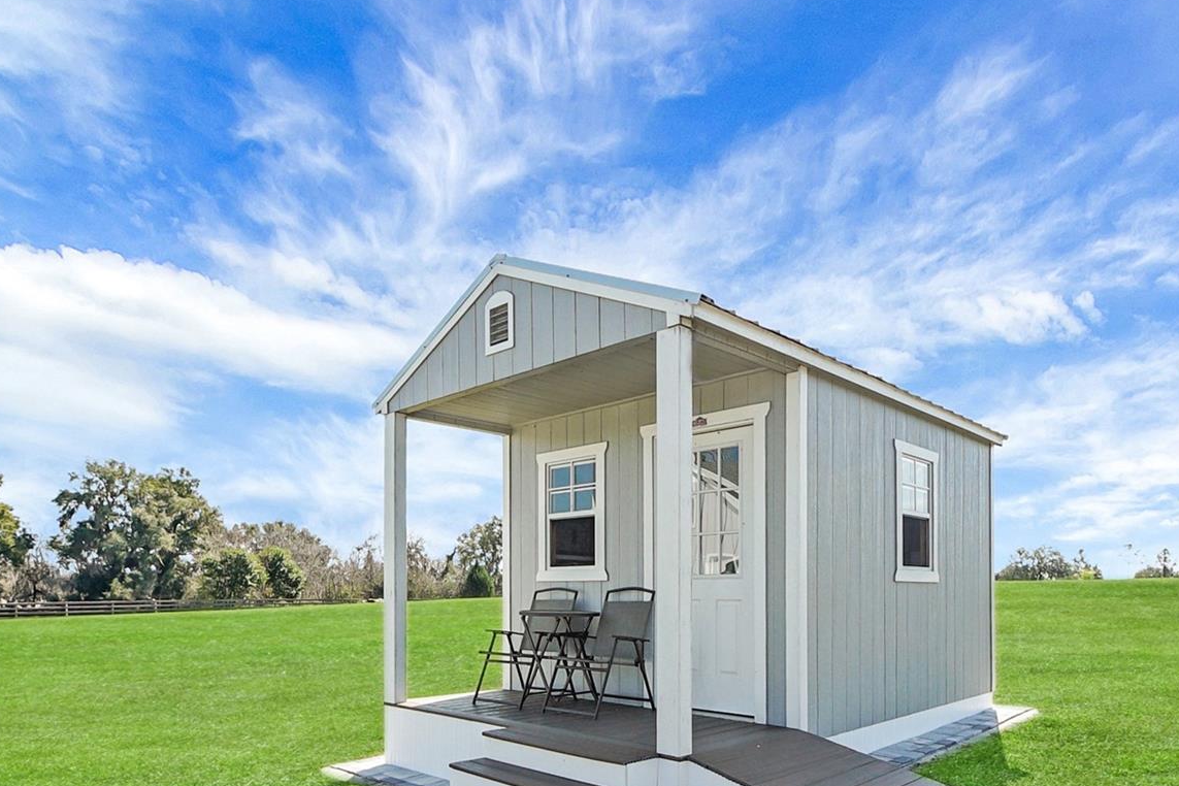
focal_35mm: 21
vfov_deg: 57.9
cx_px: 664
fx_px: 688
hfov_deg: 80.8
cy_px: 535
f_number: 7.1
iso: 200
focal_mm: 10
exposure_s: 1/400
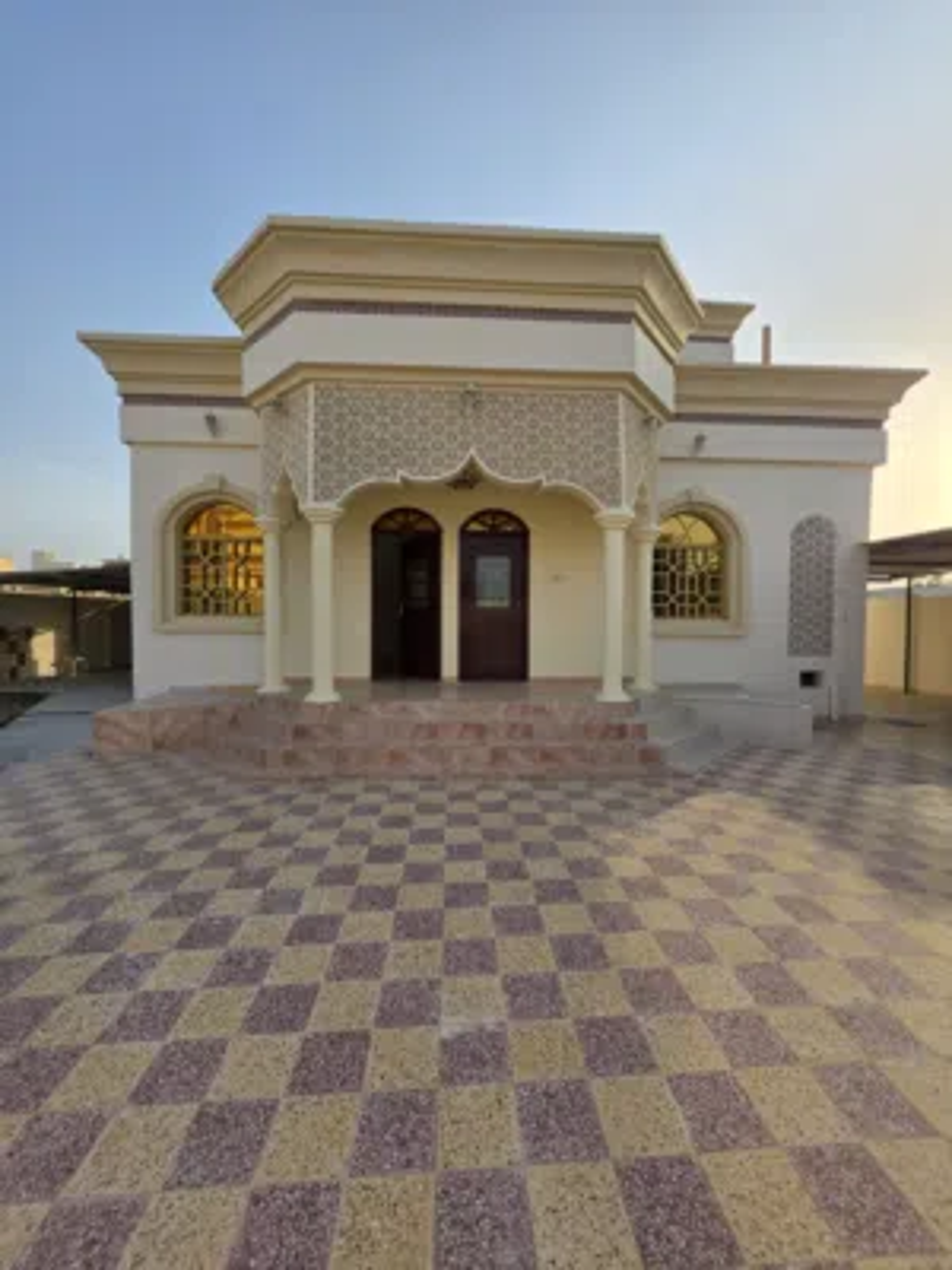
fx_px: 477
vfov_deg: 106.2
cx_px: 476
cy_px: 635
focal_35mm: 13
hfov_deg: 89.9
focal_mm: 2.2
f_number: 1.9
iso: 40
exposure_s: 1/1580
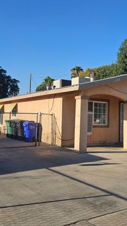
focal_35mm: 34
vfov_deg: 58.0
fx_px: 204
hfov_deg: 34.5
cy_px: 115
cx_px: 80
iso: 20
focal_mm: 6.3
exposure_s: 1/1250
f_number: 1.7
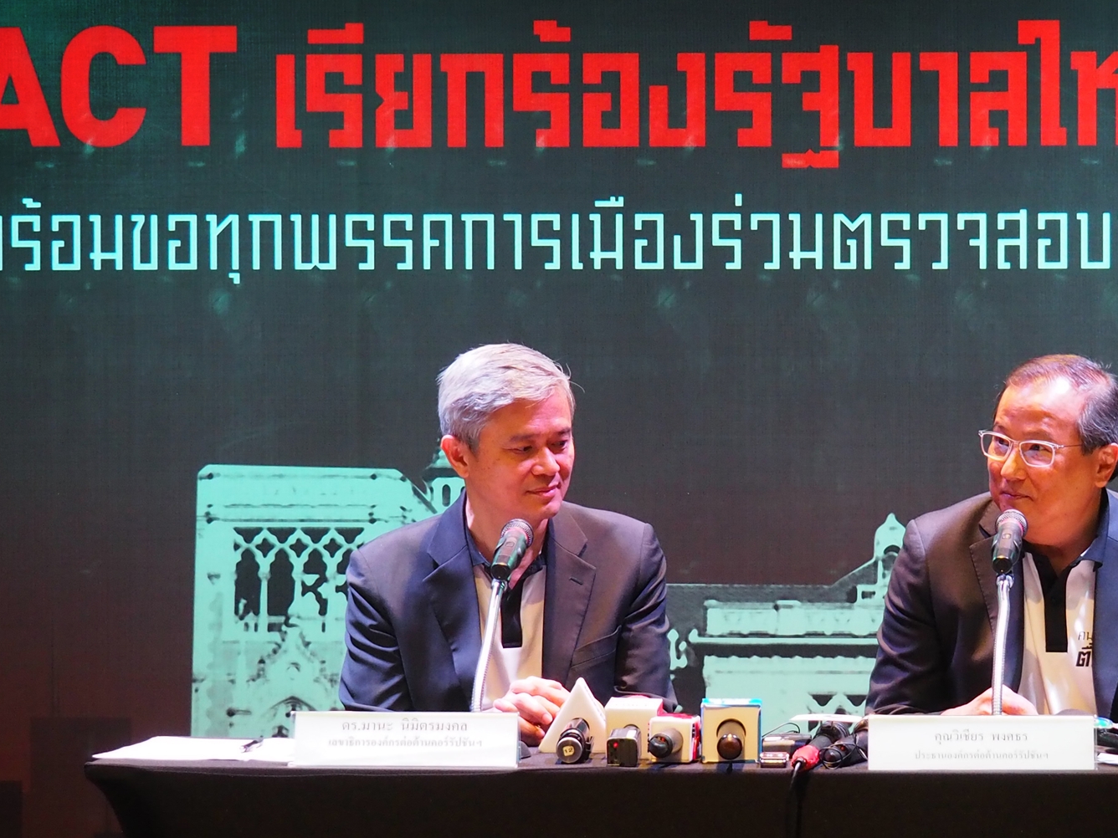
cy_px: 485
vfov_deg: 12.8
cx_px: 864
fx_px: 3746
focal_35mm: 116
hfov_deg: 16.9
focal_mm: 31
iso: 1600
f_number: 5
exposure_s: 1/60
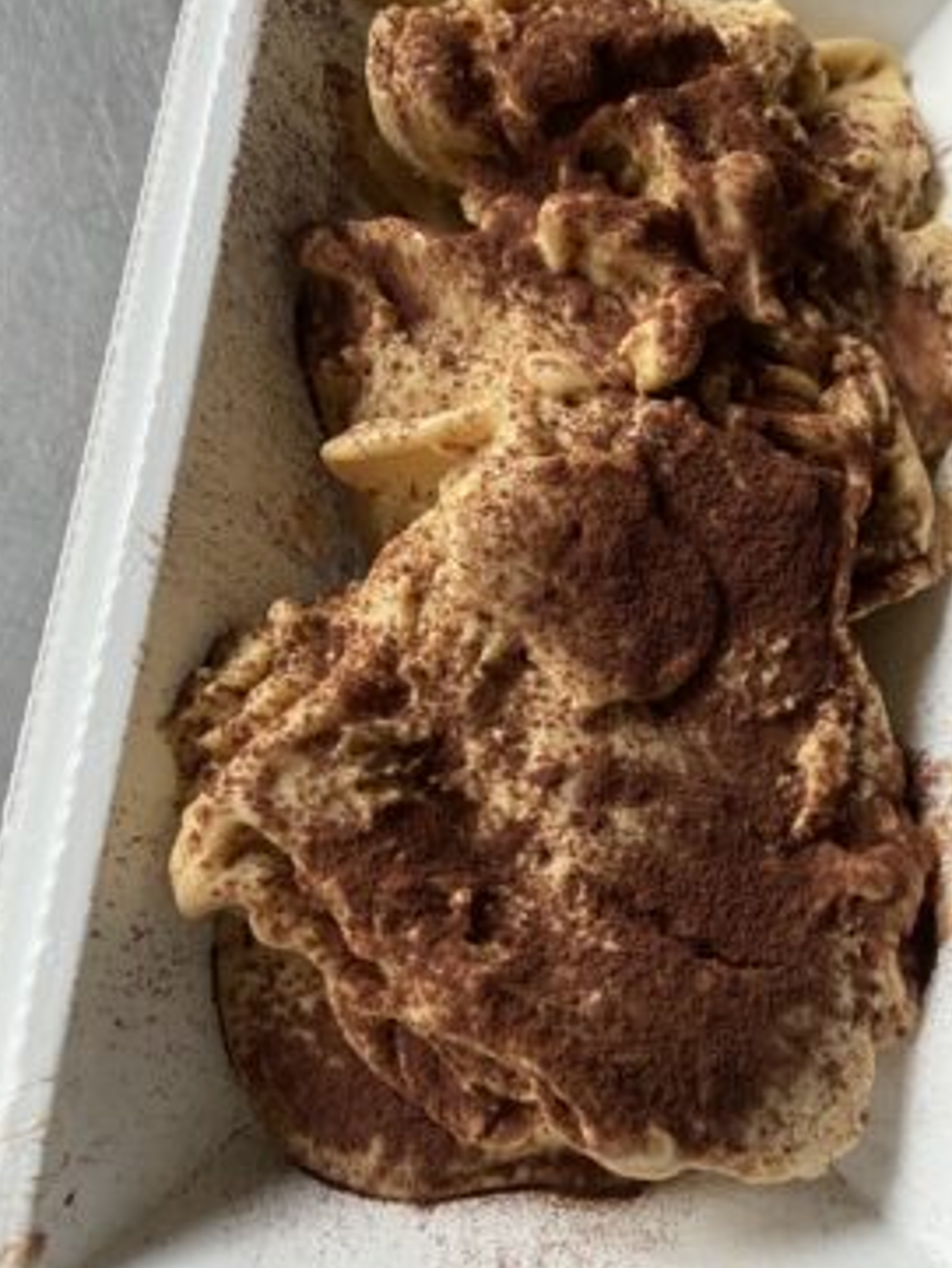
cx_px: 634
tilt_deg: -69.2
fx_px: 1319
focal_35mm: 36
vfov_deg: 51.3
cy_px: 583
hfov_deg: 39.2
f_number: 1.8
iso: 200
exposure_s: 1/60
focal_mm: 4.25
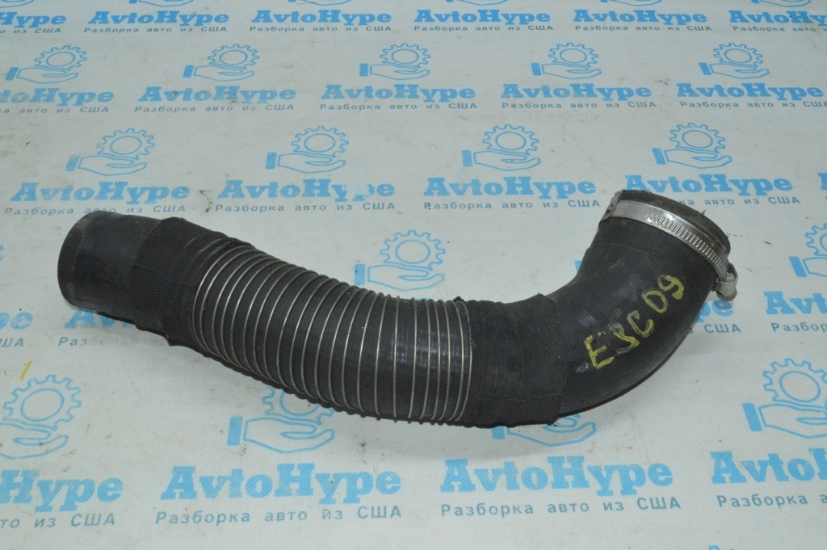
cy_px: 275
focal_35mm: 39
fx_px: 895
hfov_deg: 49.6
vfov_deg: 34.2
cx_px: 414
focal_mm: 26
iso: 3600
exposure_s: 1/40
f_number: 25
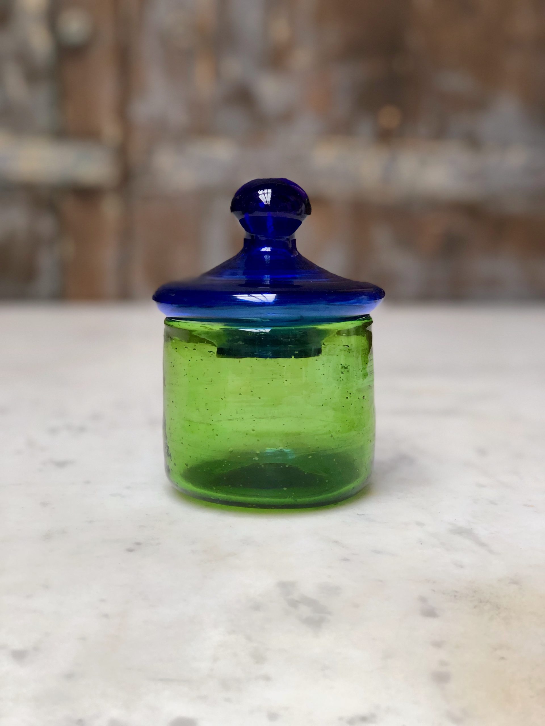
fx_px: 1197
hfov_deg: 25.7
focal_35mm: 57
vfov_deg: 33.8
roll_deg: -0.4
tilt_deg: -10.1
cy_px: 363
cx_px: 272
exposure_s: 1/30
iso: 80
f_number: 2.8
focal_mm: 6.6
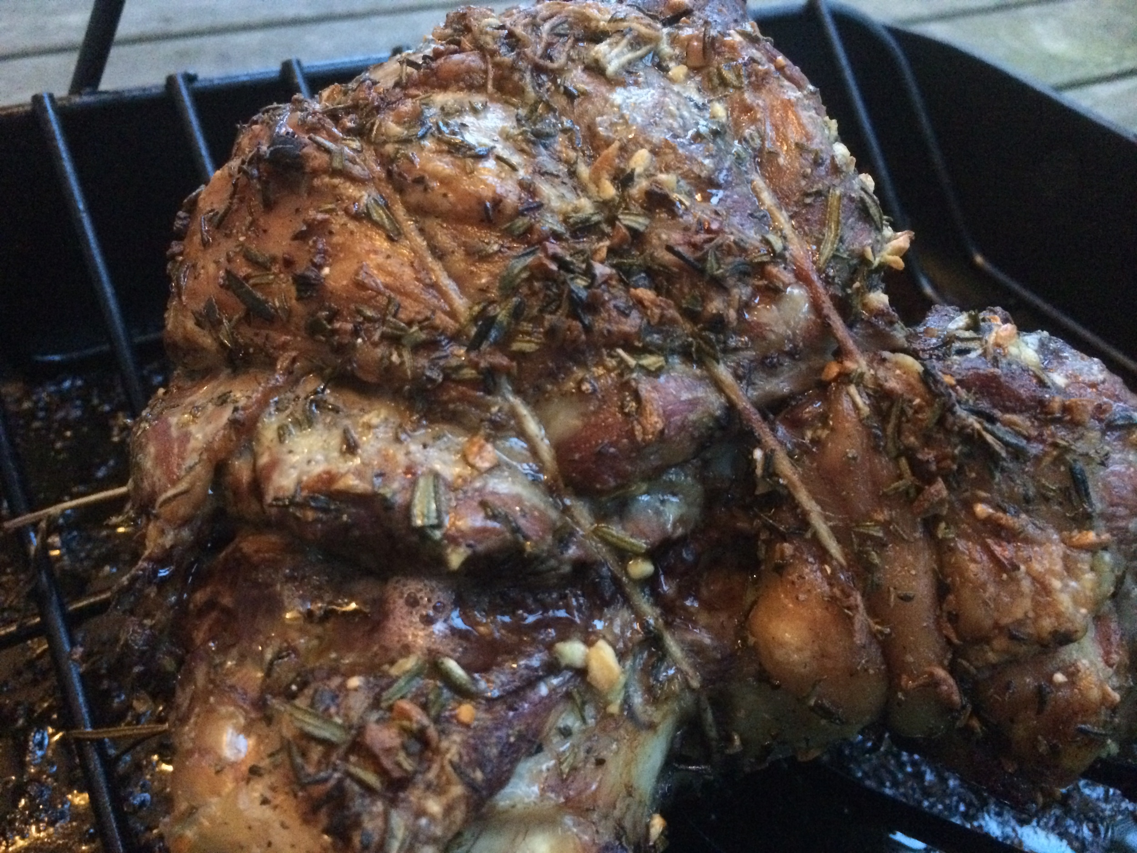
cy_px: 426
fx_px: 985
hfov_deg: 60.0
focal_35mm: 30
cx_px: 568
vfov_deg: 46.8
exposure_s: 1/15
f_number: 2.2
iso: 640
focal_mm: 4.12
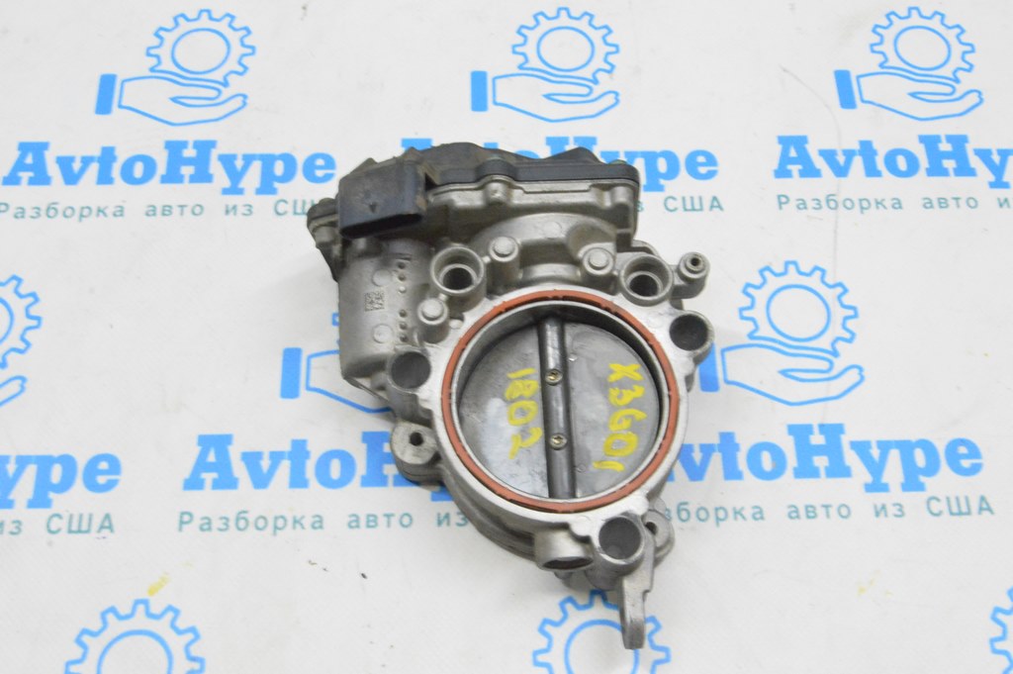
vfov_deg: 29.8
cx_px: 506
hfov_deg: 43.6
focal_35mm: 45
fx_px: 1265
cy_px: 337
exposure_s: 1/15
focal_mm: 30
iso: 6400
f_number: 20
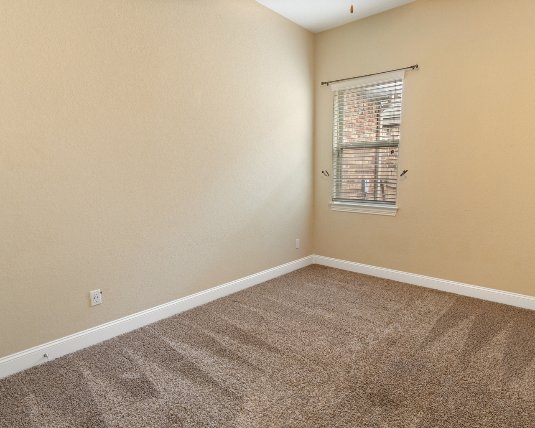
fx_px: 310
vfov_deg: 69.1
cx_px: 296
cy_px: 225
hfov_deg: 81.3
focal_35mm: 20
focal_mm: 11
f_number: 9
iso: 200
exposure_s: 1
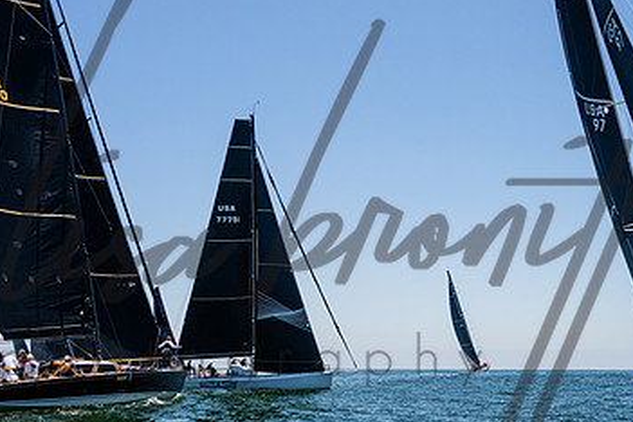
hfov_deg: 38.8
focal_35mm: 51
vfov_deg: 26.4
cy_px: 255
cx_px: 373
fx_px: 897
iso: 500
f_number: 8
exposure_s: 1/2500
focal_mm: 28
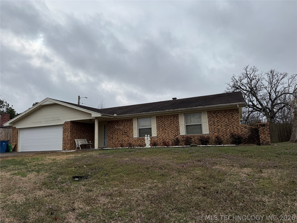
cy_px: 112
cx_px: 148
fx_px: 206
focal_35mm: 24
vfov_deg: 56.8
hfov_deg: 71.6
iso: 80
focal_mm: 6.76
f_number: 1.78
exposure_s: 1/3425
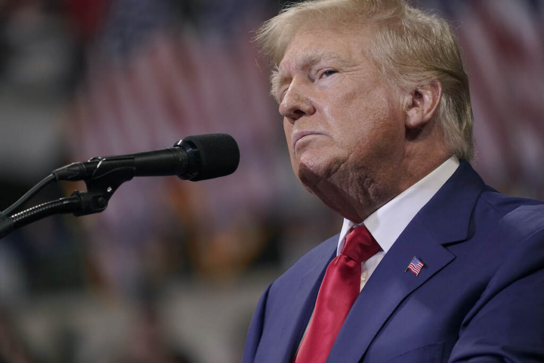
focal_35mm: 373
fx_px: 5637
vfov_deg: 3.7
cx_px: 272
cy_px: 182
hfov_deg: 5.5
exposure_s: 1/1000
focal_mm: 373
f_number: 5.6
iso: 3200
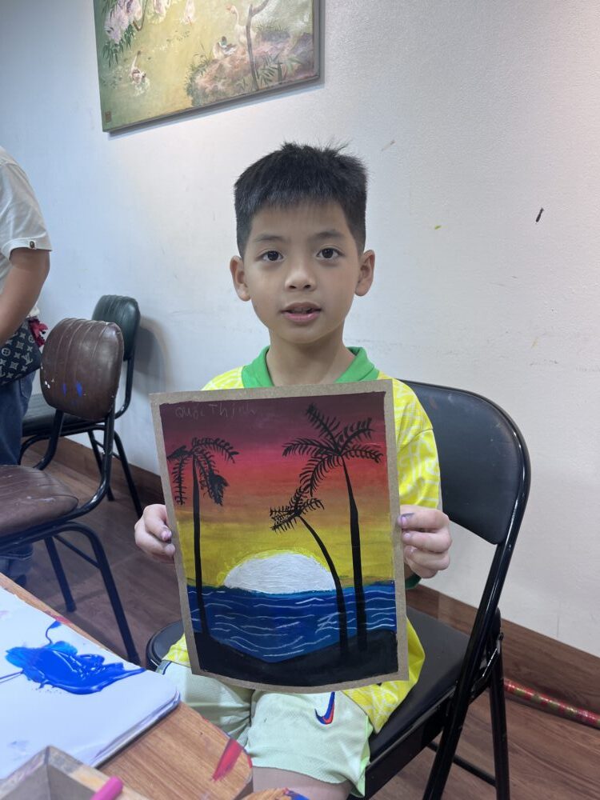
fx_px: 601
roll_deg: +1.2
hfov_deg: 53.1
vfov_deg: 67.3
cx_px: 300
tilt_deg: -12.7
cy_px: 400
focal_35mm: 26
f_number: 1.6
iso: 64
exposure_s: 1/100
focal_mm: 5.1
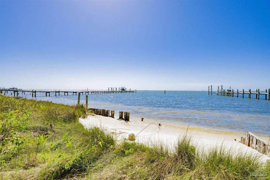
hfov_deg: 104.3
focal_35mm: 14
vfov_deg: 81.2
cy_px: 90
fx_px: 105
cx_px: 135
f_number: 11
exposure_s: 1/1250
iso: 400
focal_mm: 14
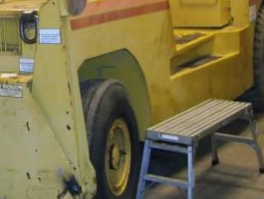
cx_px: 10
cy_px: -28
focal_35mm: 87
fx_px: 664
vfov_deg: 16.4
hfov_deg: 21.8
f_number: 3.1
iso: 400
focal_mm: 6.5
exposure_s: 1/30
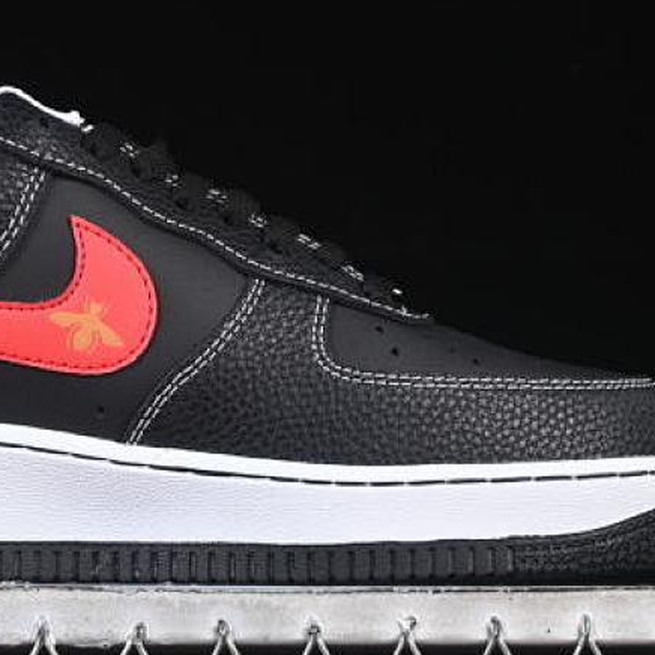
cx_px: 120
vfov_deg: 11.1
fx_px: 3382
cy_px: 248
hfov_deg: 11.0
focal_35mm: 158
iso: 160
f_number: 6.3
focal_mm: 50
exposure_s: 1/60
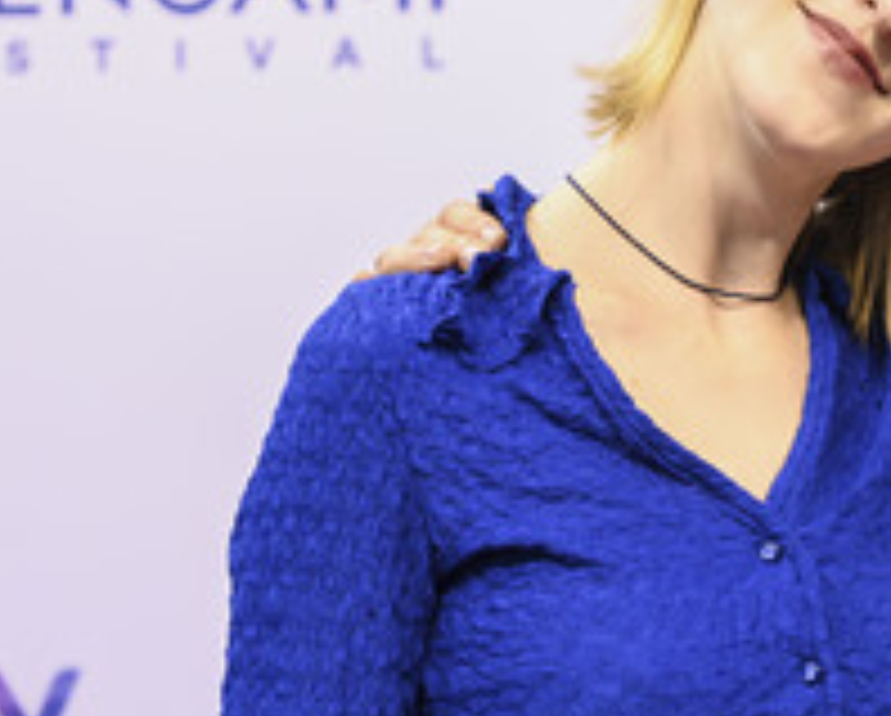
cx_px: 1006
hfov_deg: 13.2
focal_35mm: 143
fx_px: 3777
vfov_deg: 10.8
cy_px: 333
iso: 500
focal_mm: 67
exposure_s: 1/125
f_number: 4
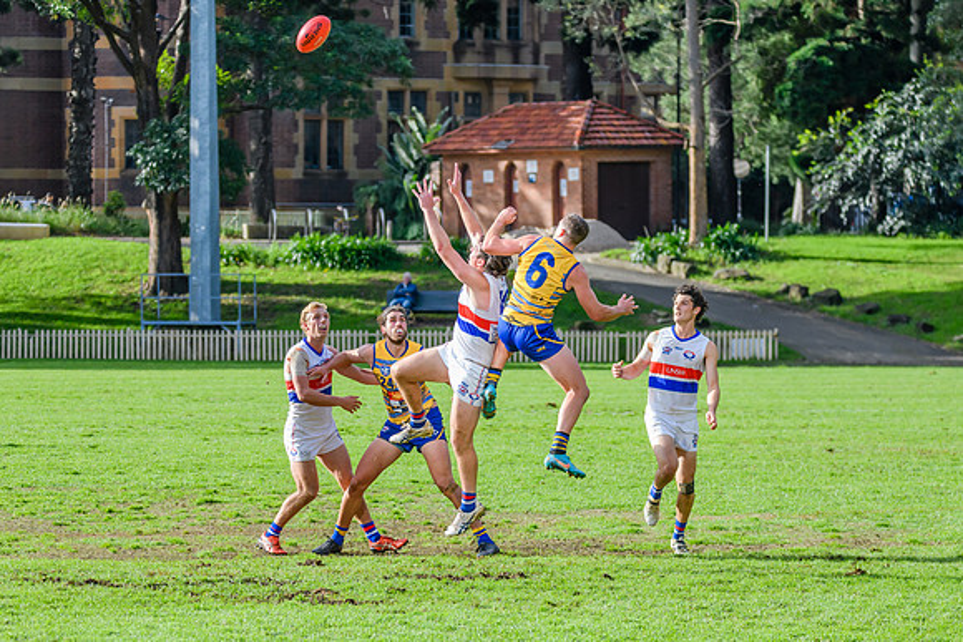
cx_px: 488
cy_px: 423
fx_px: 5481
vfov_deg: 6.7
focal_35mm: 205
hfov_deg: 10.0
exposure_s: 1/1600
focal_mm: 150
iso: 800
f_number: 6.3
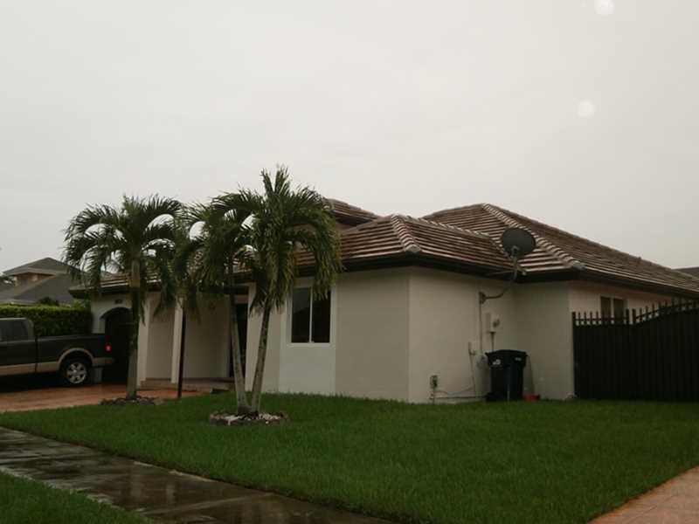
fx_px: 525
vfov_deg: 53.1
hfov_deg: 67.3
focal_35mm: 26
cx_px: 350
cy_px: 262
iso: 100
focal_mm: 4.7
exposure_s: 1/160
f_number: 2.8
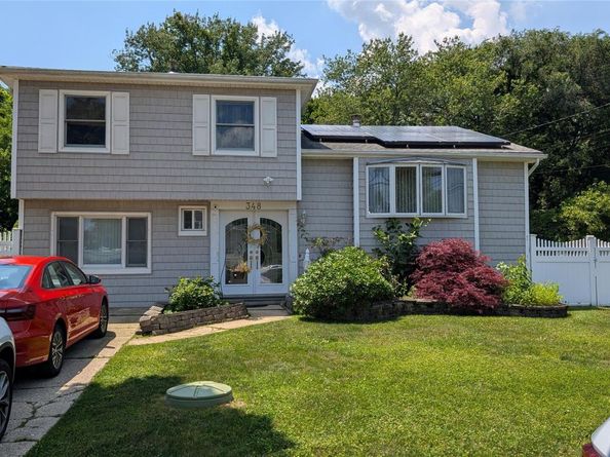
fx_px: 423
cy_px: 228
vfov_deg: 56.8
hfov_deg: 71.6
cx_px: 305
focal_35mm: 24
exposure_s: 1/1167
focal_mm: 6.9
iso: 20
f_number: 1.68
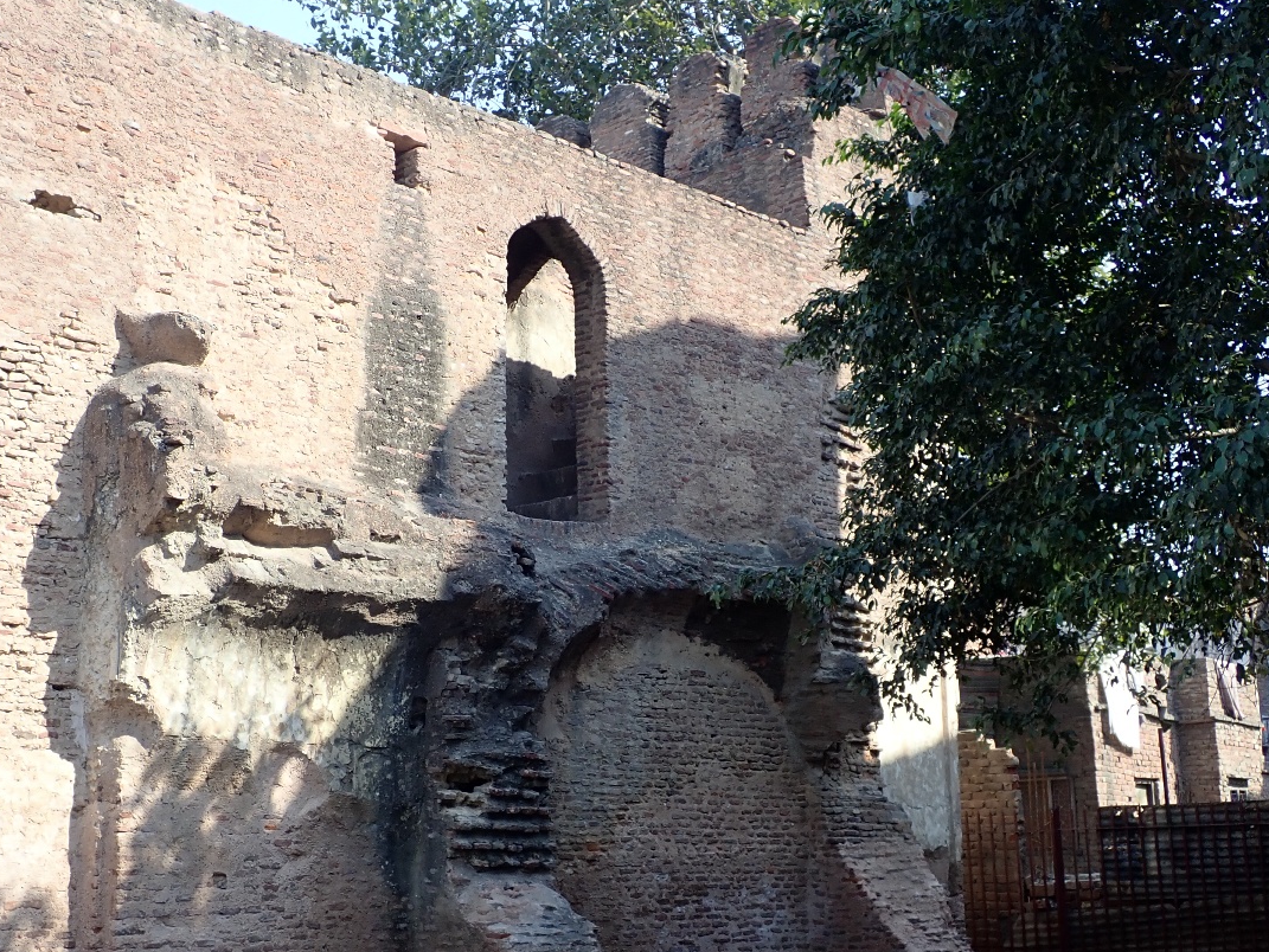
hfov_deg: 38.7
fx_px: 1797
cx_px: 496
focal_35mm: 49
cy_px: 563
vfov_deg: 29.6
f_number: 3.5
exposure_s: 1/250
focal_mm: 6.42
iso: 100
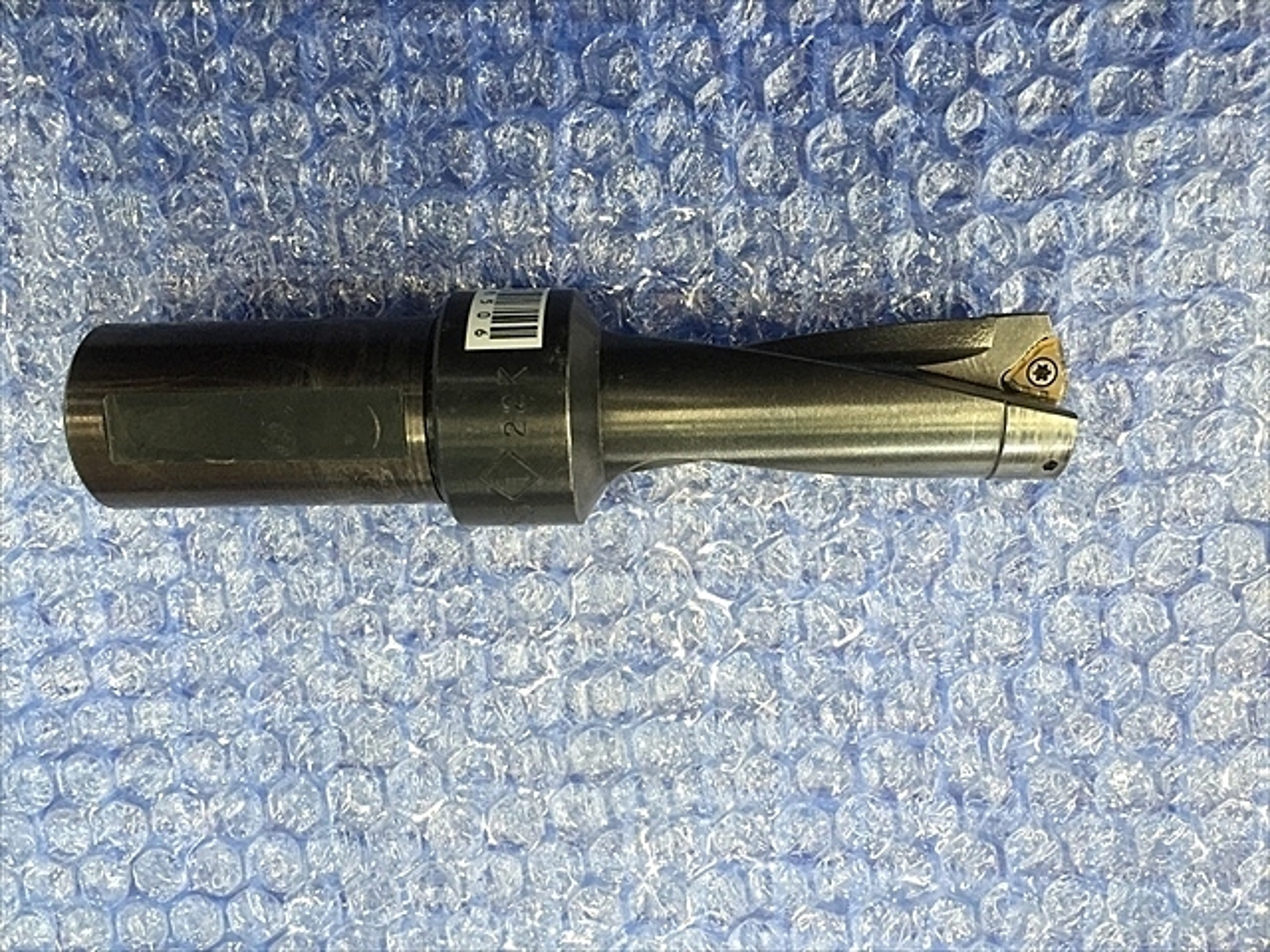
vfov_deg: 48.2
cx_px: 635
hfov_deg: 61.7
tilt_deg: -79.6
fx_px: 1064
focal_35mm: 29
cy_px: 476
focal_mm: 4.15
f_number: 2.2
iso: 50
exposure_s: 1/30
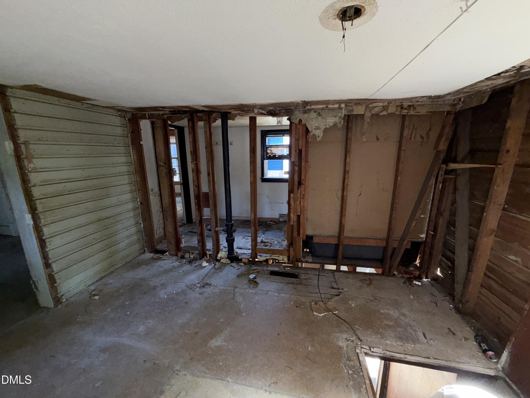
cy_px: 199
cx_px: 265
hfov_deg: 102.1
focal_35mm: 14
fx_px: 214
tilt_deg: -14.7
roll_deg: +3.0
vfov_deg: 85.7
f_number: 2.2
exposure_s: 1/84
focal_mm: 2.22
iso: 80
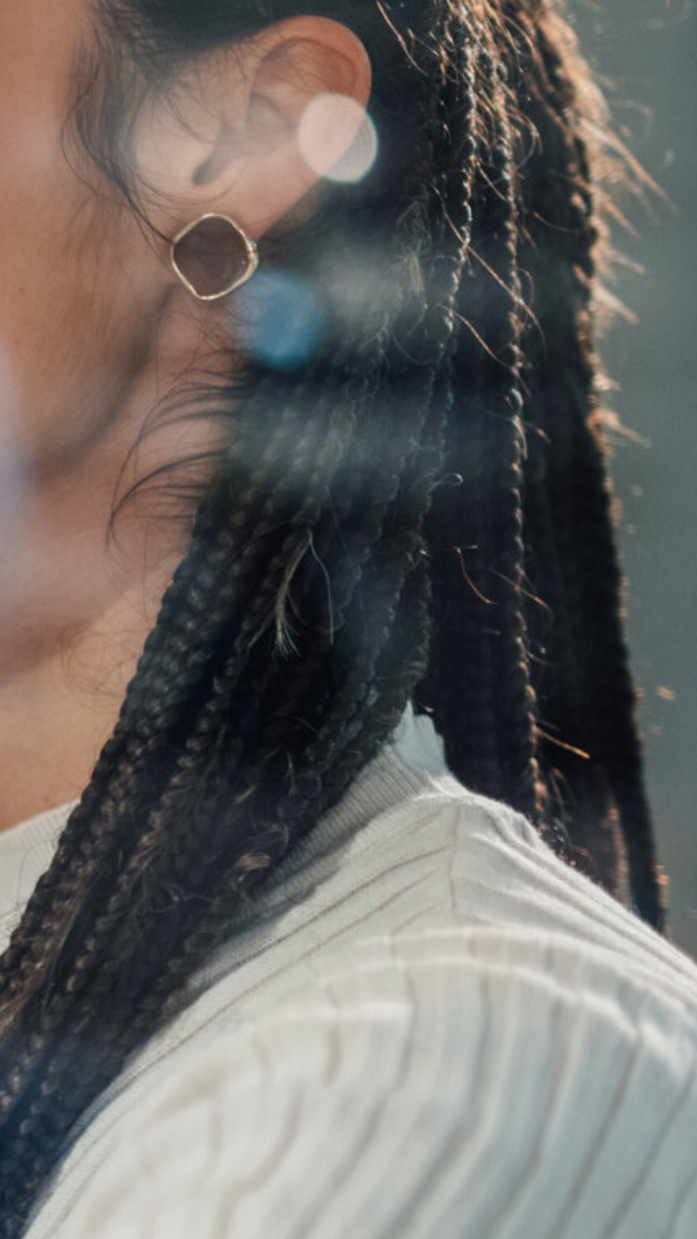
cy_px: 813
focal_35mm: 124
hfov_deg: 8.5
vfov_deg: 17.3
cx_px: -1232
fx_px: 4073
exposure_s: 1/200
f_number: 1.4
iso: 250
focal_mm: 35
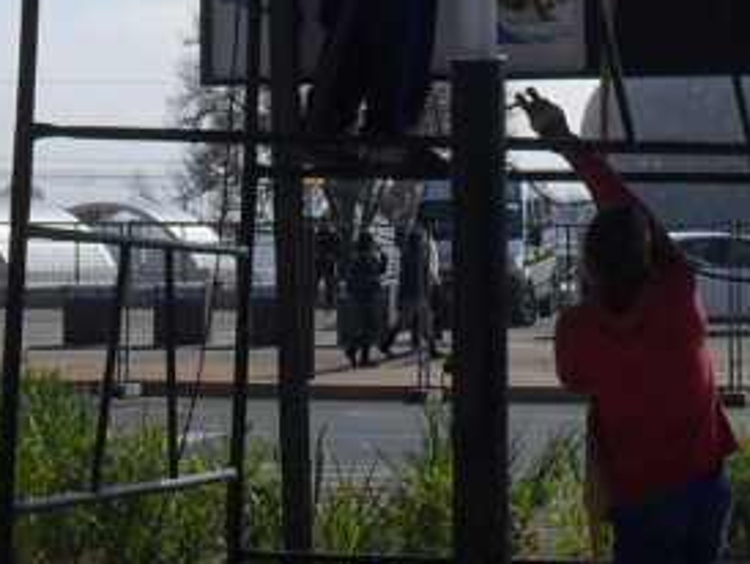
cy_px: -219
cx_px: 468
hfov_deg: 13.9
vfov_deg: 10.2
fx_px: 3079
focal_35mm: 142
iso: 80
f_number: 8.3
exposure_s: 1/350
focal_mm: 6.3
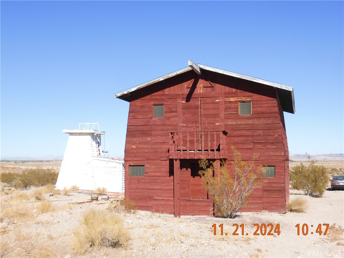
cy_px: 129
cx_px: 172
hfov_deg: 44.8
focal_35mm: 42
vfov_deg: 34.3
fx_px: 417
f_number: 4
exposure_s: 1/1000
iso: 100
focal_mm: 7.5
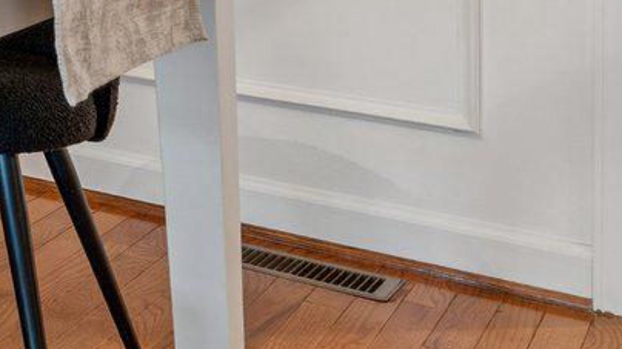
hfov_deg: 18.3
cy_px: -242
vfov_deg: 12.7
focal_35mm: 88
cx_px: -537
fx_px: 1445
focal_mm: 16.5
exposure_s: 1/3
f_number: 7.1
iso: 200
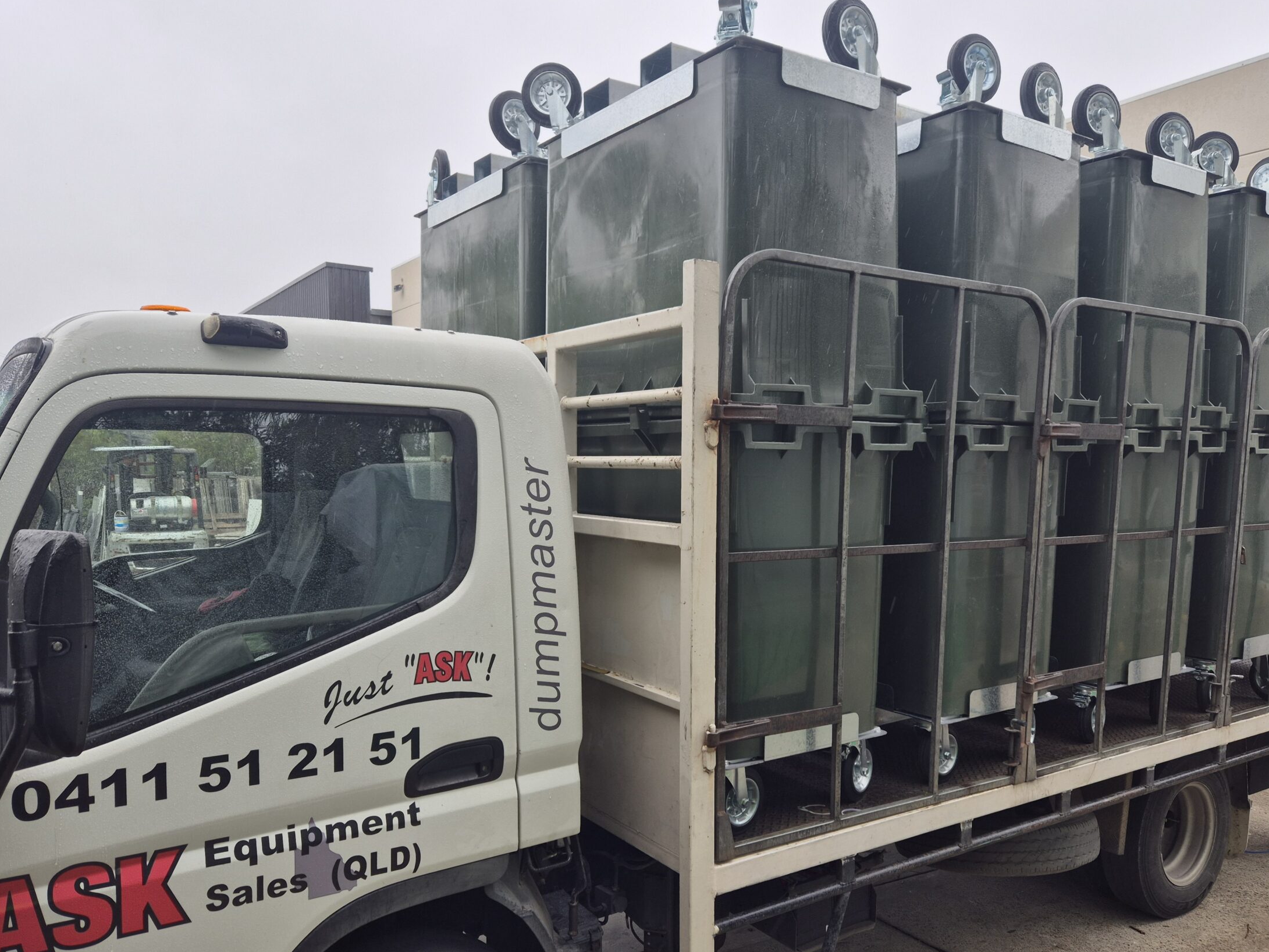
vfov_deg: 51.2
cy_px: 537
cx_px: 688
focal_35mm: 27
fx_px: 990
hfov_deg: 65.2
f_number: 1.8
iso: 25
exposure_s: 1/282
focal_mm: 5.4
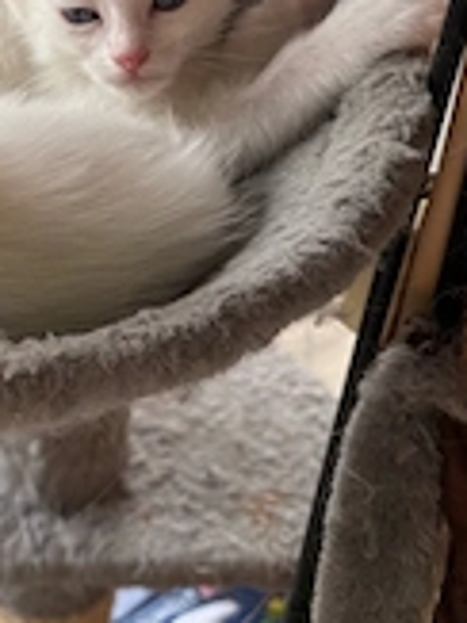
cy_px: 84
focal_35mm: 64
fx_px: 1153
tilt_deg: -32.6
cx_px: -27
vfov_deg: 29.3
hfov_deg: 21.9
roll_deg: -4.1
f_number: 1.6
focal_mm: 5.96
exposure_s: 1/213
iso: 40
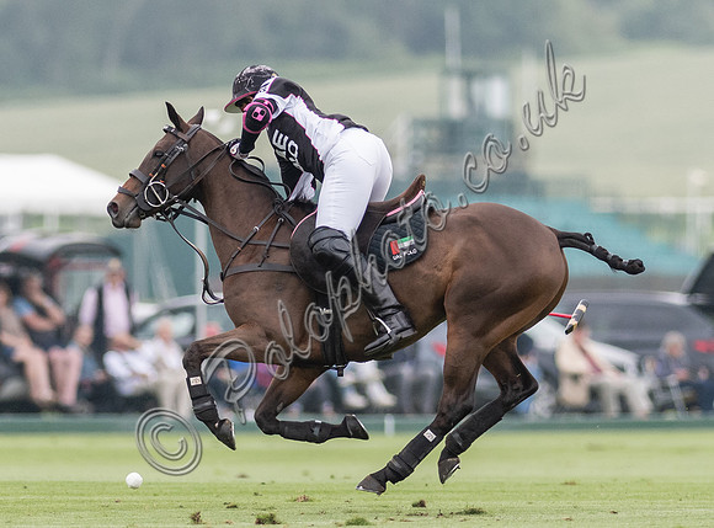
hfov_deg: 2.1
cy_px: 379
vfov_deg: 1.6
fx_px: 19454
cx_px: 436
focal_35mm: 948
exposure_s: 1/3200
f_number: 2.8
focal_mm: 300
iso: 640
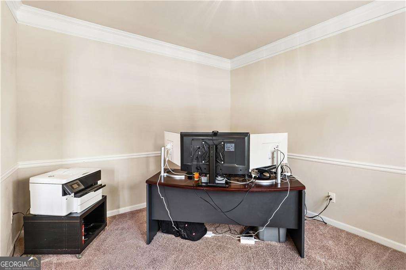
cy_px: 135
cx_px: 203
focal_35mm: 16
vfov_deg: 72.0
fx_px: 186
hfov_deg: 95.0
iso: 400
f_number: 8
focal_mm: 11
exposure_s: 1/10
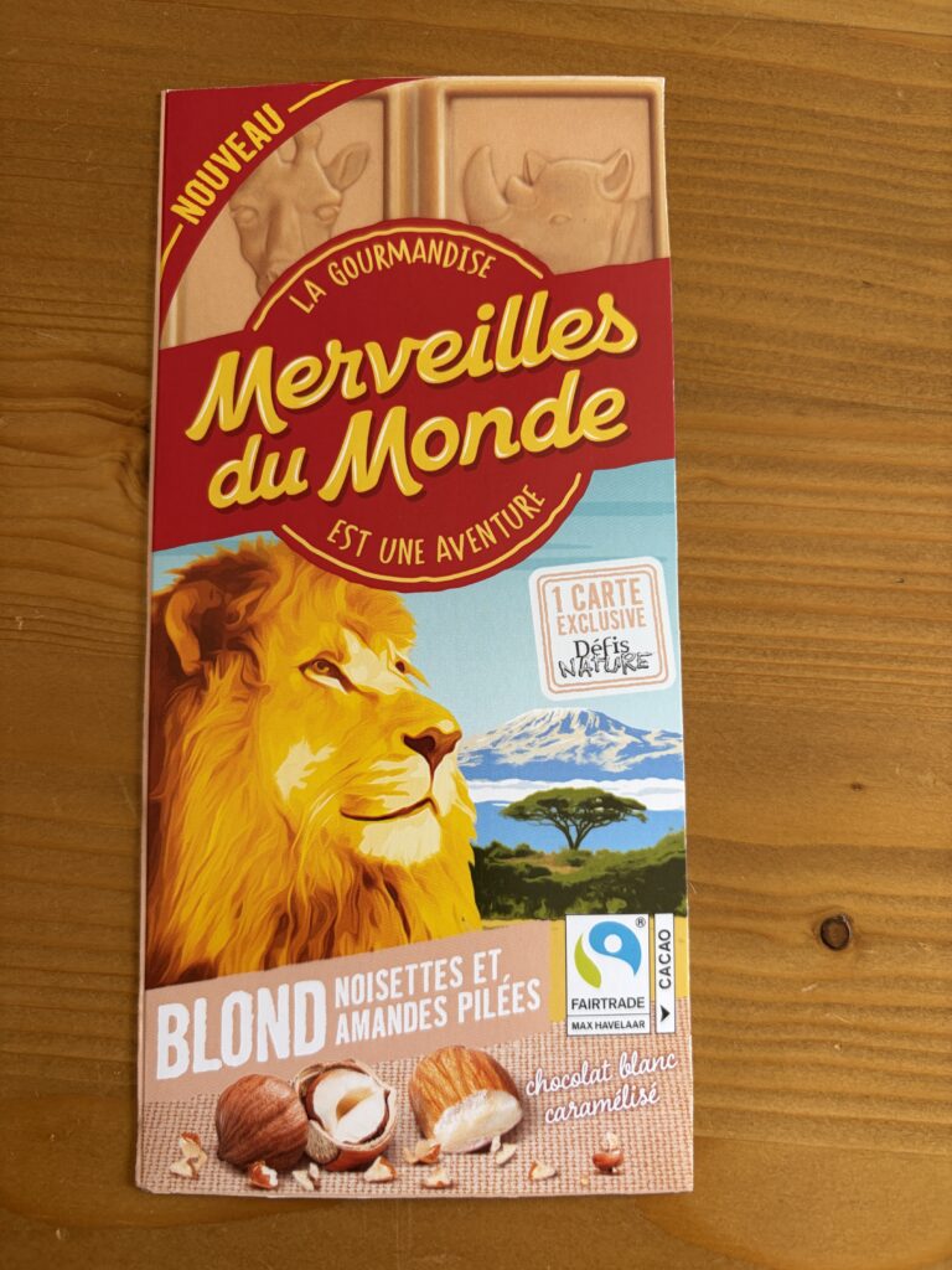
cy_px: 635
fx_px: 953
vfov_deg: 67.3
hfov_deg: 53.1
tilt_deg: -84.5
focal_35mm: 26
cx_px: 476
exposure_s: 1/121
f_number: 1.6
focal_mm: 5.96
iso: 80
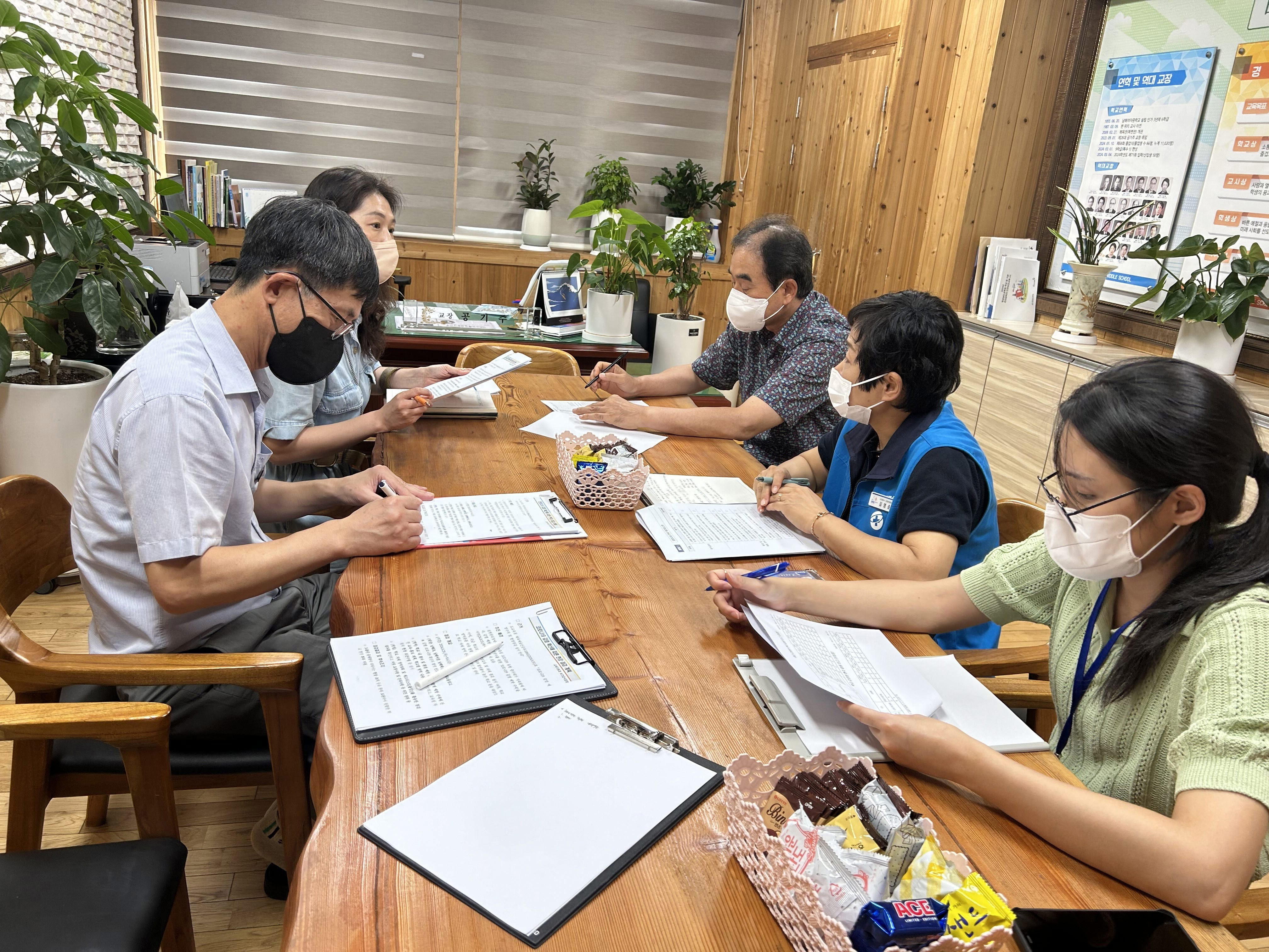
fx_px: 953
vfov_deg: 53.1
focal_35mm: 26
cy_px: 476
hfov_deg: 67.3
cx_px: 634
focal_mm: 5.7
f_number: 1.5
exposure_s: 1/60
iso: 64
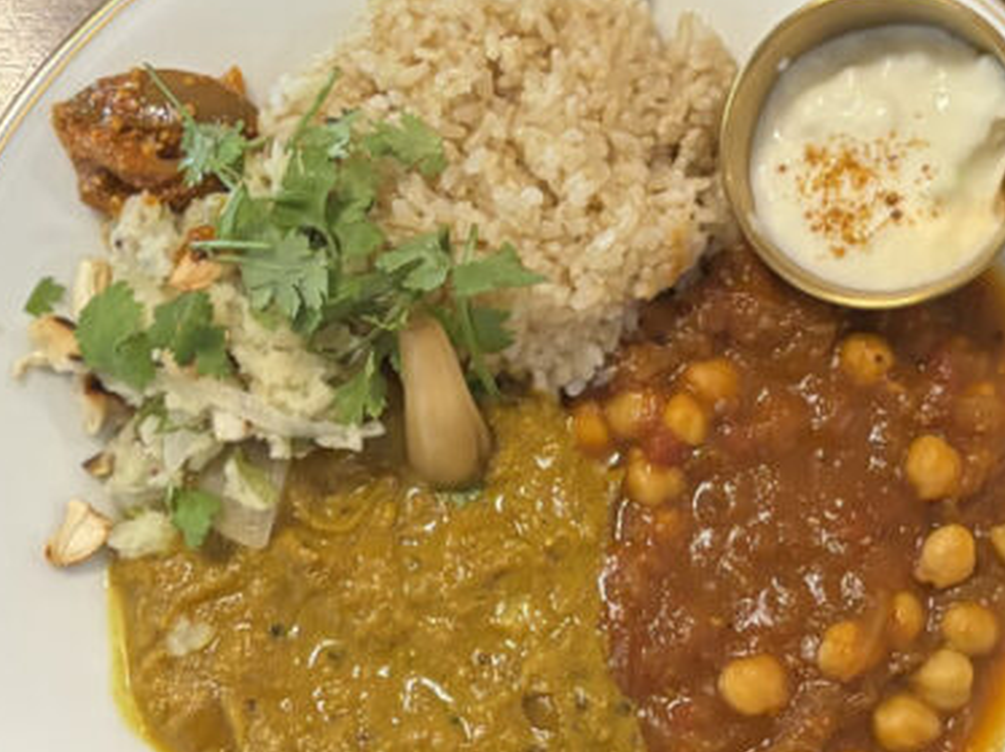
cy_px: 333
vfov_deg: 22.9
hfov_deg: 30.2
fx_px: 1857
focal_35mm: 64
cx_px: 597
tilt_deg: -78.0
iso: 400
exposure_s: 1/50
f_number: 1.6
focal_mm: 5.96
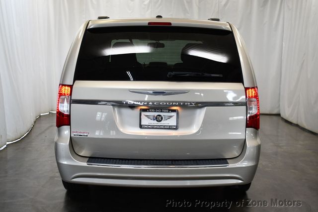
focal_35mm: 51
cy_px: 106
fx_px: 450
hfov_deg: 38.9
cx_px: 159
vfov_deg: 26.5
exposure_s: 1/125
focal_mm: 34
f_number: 4.5
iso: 900
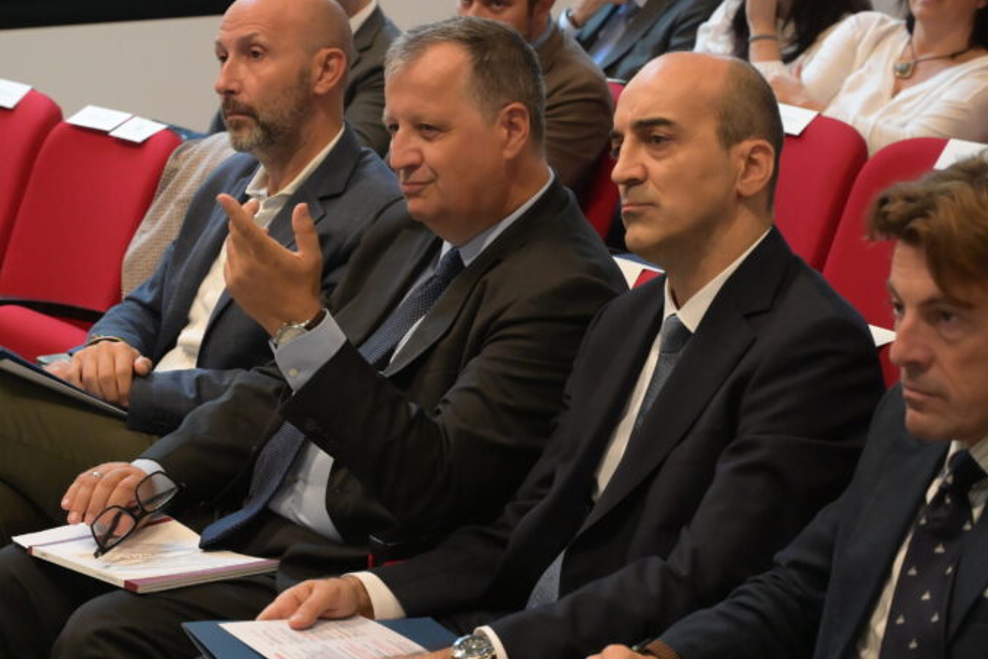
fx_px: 2663
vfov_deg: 14.1
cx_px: 491
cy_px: 328
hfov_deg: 21.0
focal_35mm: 97
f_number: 5.6
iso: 6400
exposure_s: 1/250
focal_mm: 64
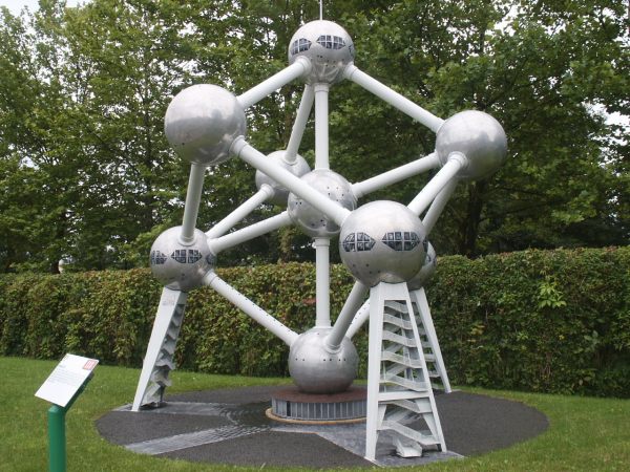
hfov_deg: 52.6
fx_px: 637
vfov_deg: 40.7
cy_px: 236
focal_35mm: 35
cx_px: 315
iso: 64
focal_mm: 7.18
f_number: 6.7
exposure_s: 1/60
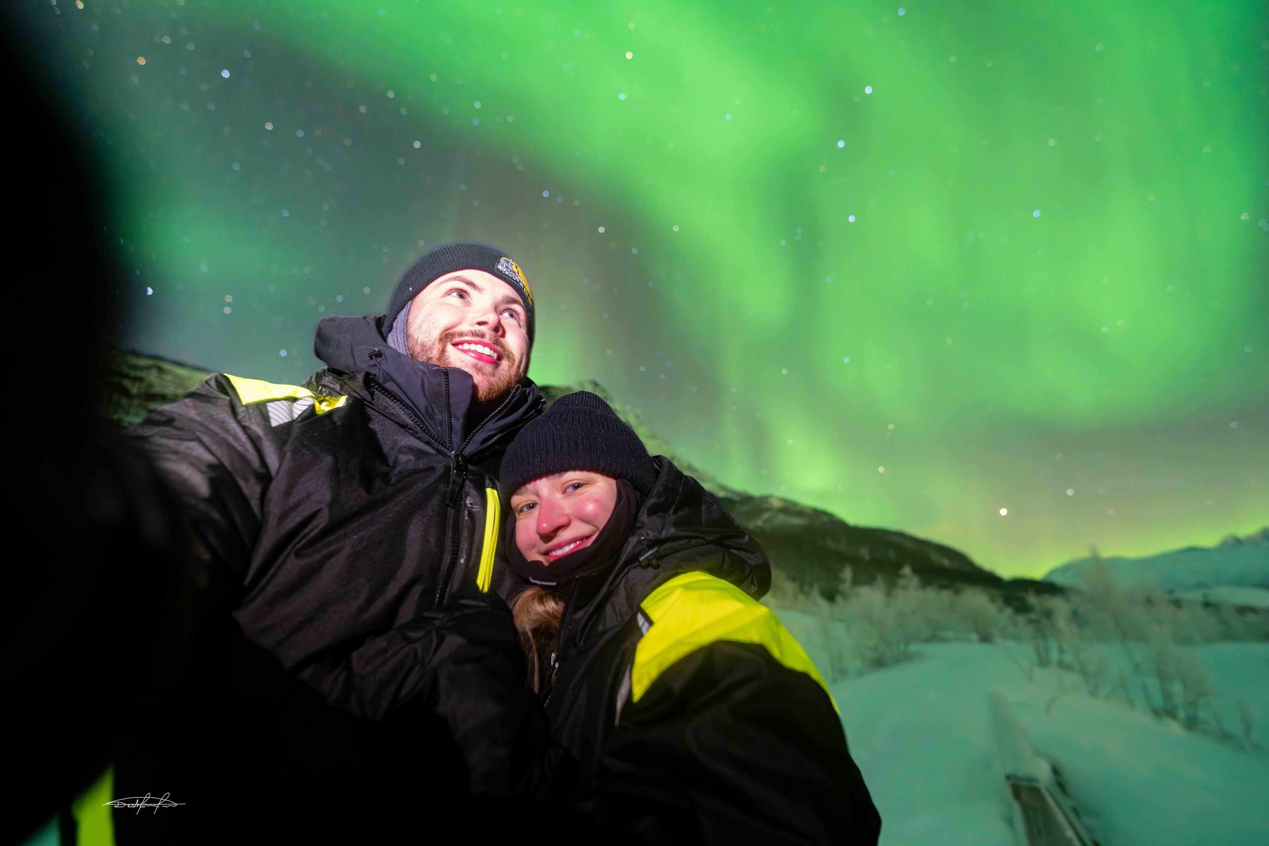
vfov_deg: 81.2
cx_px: 634
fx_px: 493
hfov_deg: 104.3
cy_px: 423
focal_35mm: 14
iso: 3200
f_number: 1.8
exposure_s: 6
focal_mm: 14
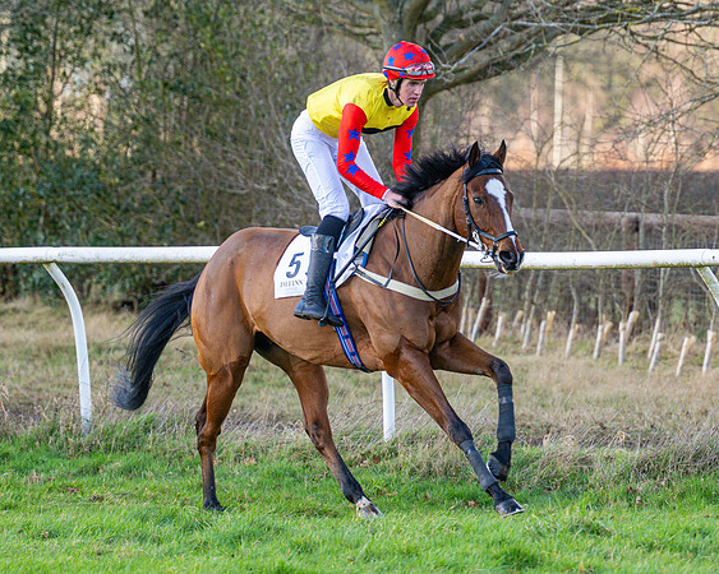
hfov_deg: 6.1
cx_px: 422
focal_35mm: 320
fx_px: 6799
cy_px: 321
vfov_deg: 4.8
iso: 800
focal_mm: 165
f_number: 4
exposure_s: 1/1000
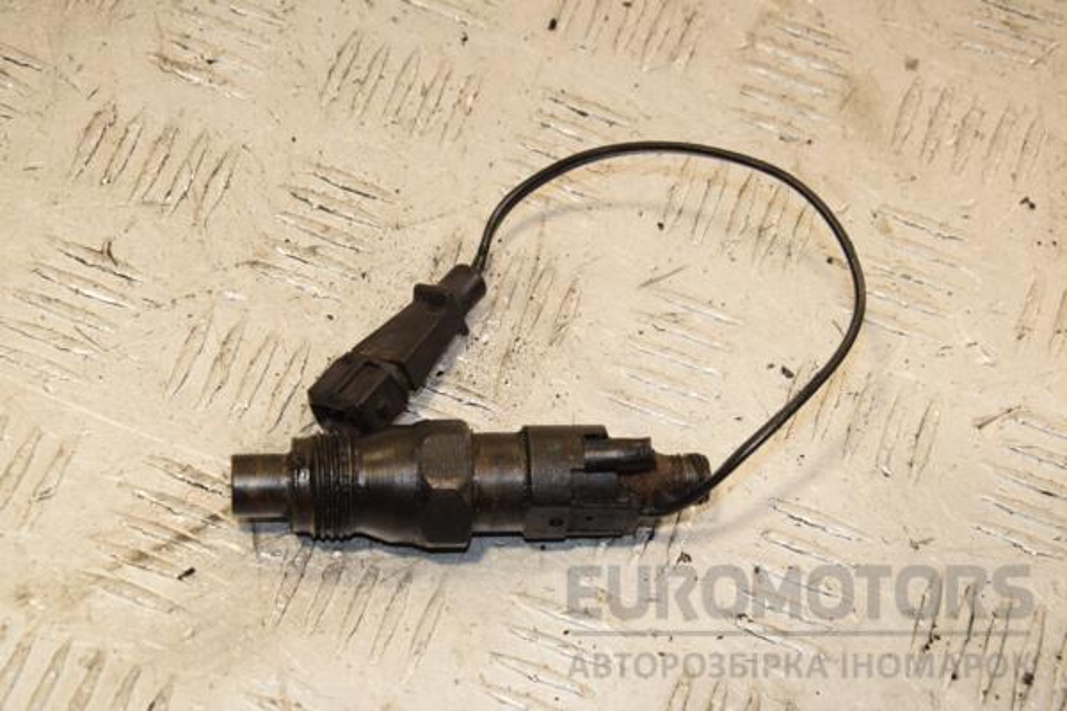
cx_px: 534
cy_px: 356
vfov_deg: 13.8
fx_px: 2934
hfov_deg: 20.6
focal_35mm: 99
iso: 800
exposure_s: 1/200
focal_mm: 66
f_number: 8
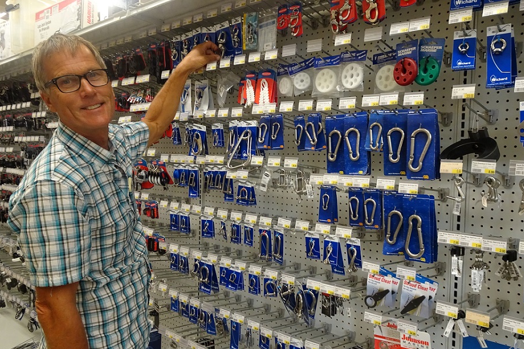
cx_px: 267
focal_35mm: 26
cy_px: 195
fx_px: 378
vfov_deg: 49.5
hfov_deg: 69.4
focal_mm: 4.1
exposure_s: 1/30
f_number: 3.5
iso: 250
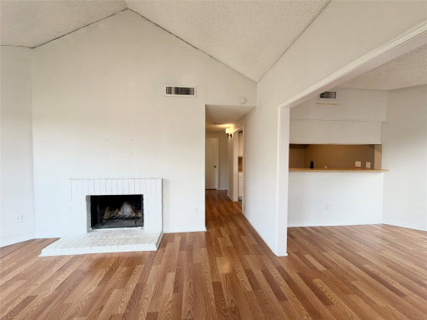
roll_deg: +0.2
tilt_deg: -2.1
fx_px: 173
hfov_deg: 102.1
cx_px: 214
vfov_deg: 85.7
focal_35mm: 14
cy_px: 160
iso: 64
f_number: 2.2
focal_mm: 2.22
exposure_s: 1/120
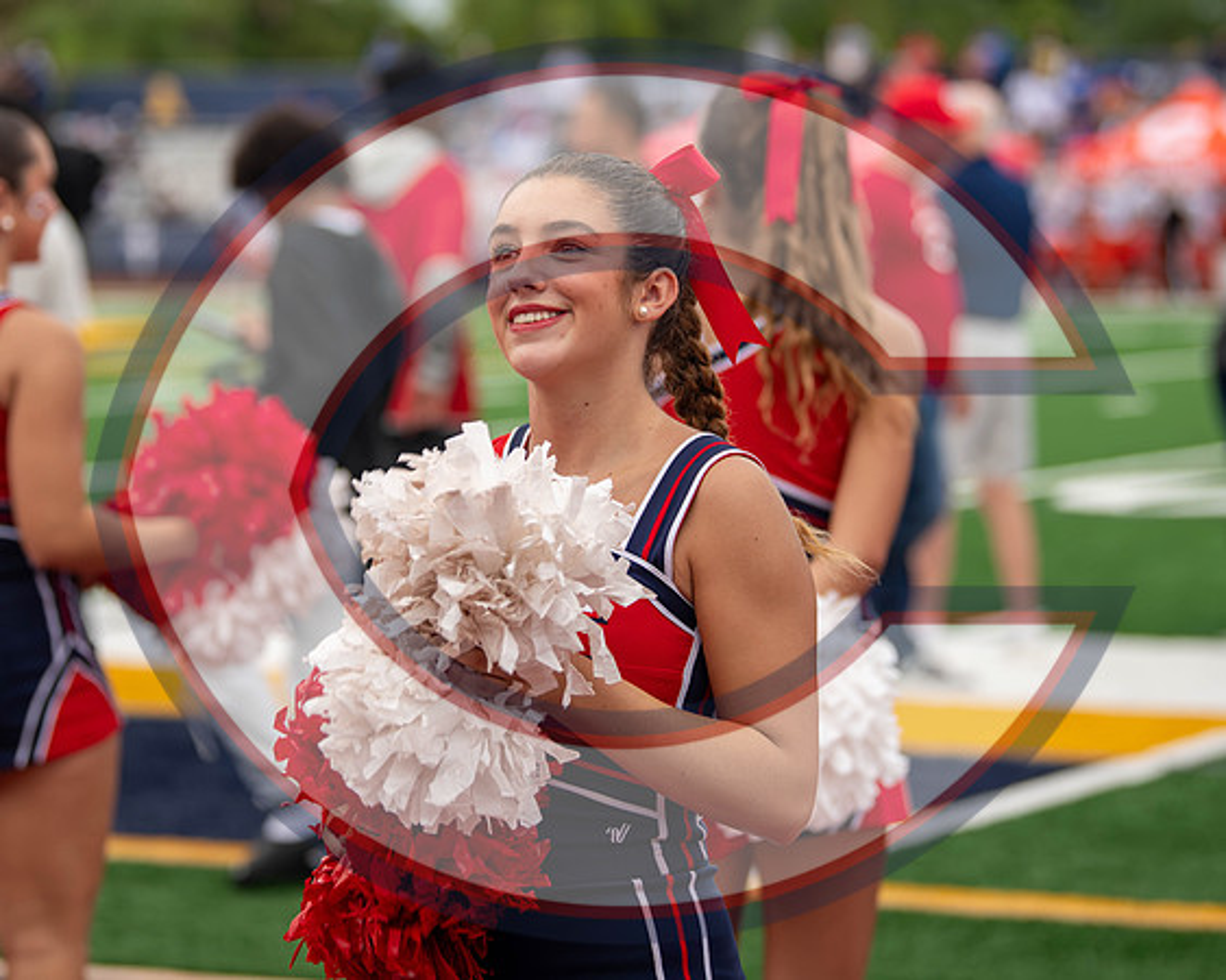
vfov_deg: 11.0
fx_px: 5107
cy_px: 348
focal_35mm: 141
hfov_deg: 13.7
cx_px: 535
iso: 800
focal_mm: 95
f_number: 2.8
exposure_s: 1/1000
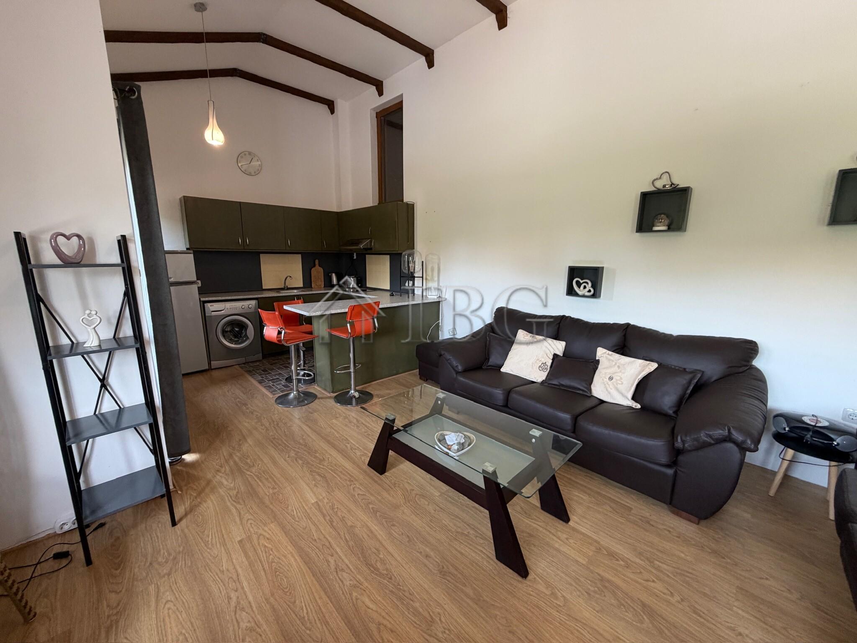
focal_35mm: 14
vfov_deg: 85.7
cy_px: 322
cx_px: 428
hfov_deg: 102.1
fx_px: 347
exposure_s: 1/50
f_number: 2.2
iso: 200
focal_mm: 2.22
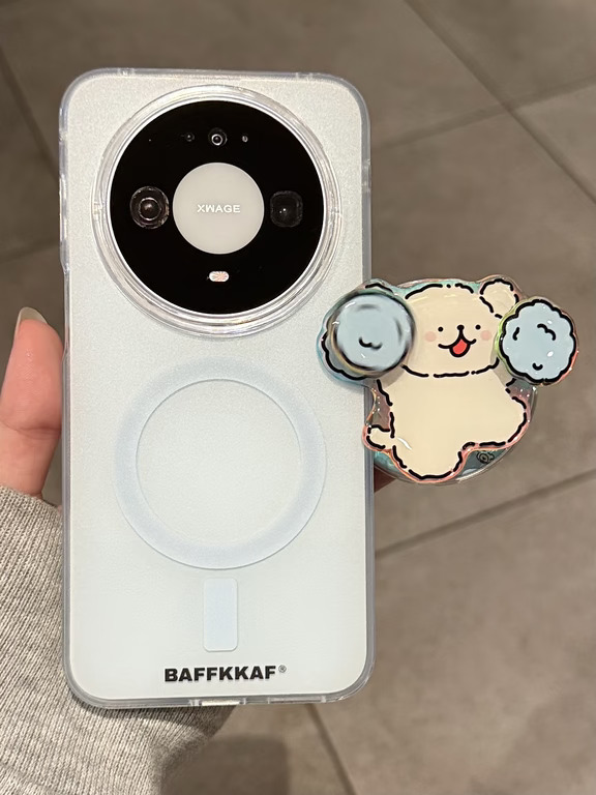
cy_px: 398
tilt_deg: -49.0
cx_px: 298
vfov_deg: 71.6
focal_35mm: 24
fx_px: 551
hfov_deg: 56.8
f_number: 1.78
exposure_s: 1/50
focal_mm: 6.76
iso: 320
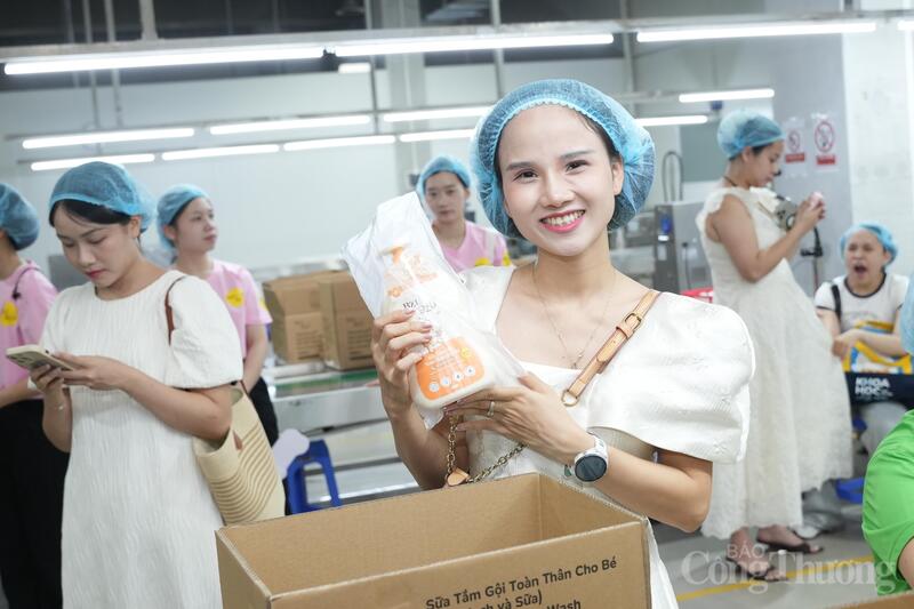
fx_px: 1193
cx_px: 457
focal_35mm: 47
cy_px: 304
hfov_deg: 41.9
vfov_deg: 28.6
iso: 1600
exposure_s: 1/200
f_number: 4
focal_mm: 31.9
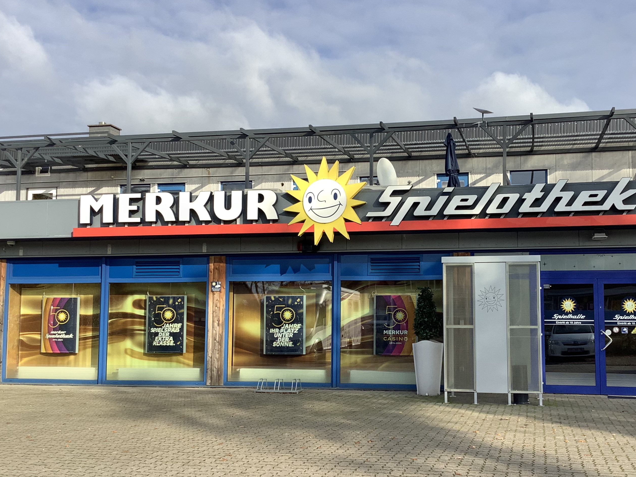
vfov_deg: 35.9
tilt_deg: +4.1
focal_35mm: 40
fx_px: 735
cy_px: 271
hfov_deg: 46.6
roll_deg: -1.2
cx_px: 375
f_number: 2.4
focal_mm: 3.3
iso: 25
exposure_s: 1/721
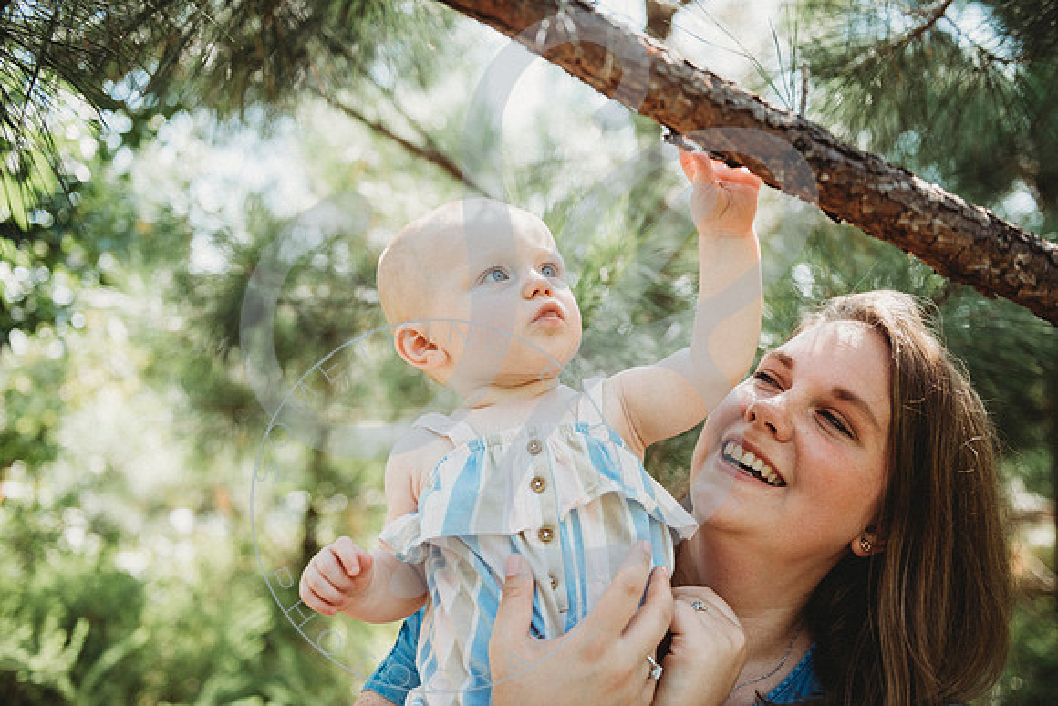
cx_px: 529
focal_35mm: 38
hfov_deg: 50.7
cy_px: 353
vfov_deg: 35.1
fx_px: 1117
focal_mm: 38
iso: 100
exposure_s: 1/200
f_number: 2.8
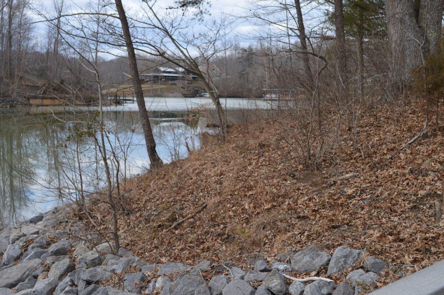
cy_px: 148
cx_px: 222
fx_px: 647
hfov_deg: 37.9
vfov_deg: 25.7
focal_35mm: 52
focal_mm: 35
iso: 100
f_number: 6.3
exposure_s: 1/160
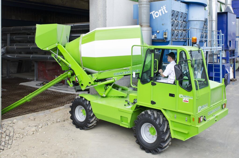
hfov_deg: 53.2
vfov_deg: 36.7
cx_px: 120
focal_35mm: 36
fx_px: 238
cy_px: 79
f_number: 7.1
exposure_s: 1/160
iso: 200
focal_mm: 24
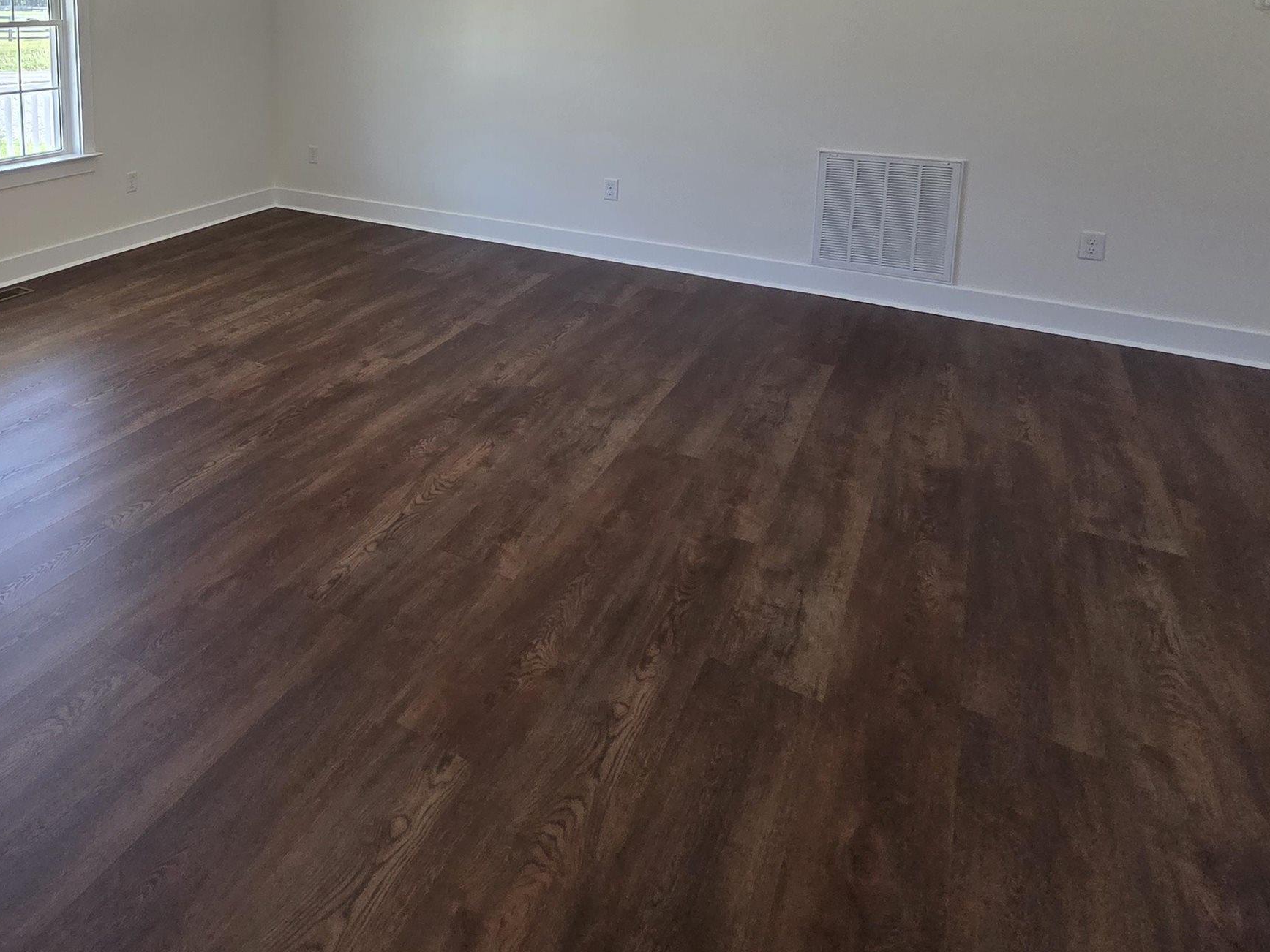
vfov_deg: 53.2
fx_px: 844
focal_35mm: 23
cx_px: 283
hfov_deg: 68.0
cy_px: 135
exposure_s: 1/120
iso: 250
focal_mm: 2.2
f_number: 2.2
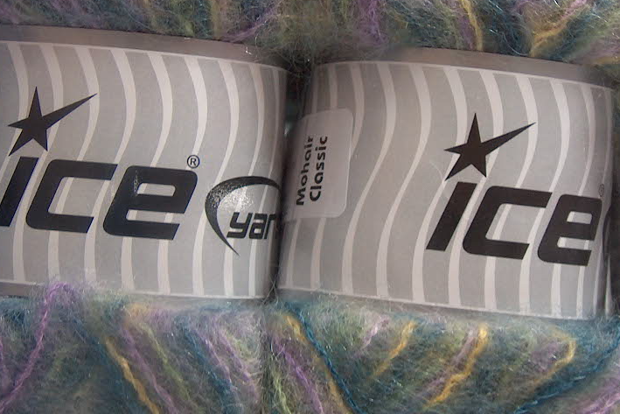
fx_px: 1705
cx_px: 275
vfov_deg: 13.8
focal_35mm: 99
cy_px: 169
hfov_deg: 20.6
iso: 100
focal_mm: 10.64
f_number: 2.8
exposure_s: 1/2.1
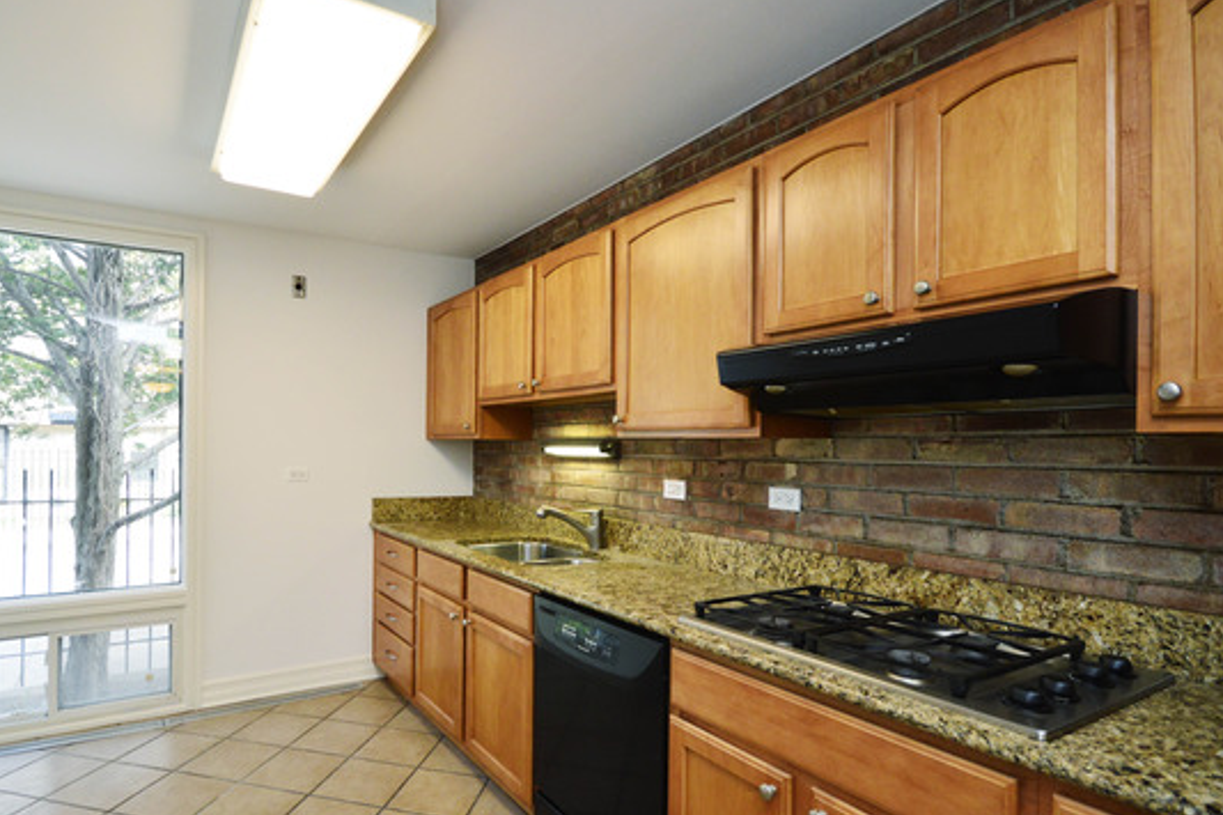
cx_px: 509
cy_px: 441
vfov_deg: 67.2
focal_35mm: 18
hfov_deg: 89.2
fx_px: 611
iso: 800
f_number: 8
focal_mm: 10
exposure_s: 1/80
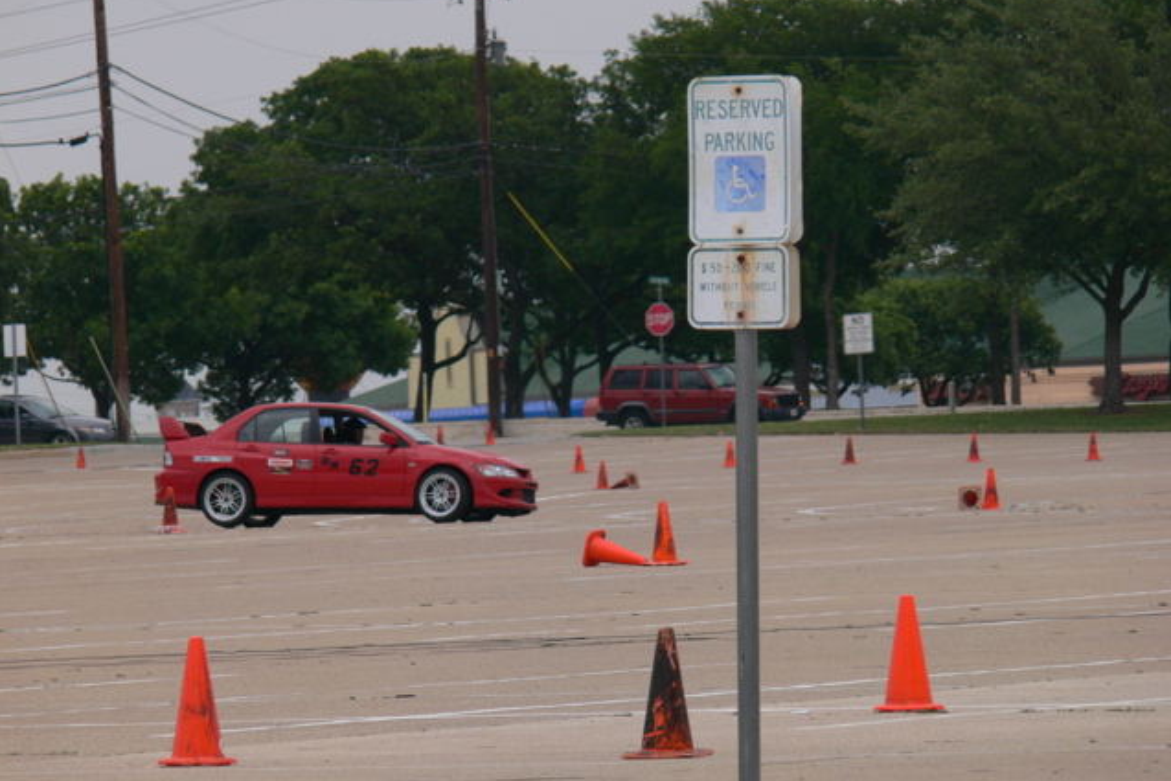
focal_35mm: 423
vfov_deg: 3.3
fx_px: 13761
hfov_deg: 4.9
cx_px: 585
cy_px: 342
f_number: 5.6
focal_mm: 85.6
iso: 100
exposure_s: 1/800
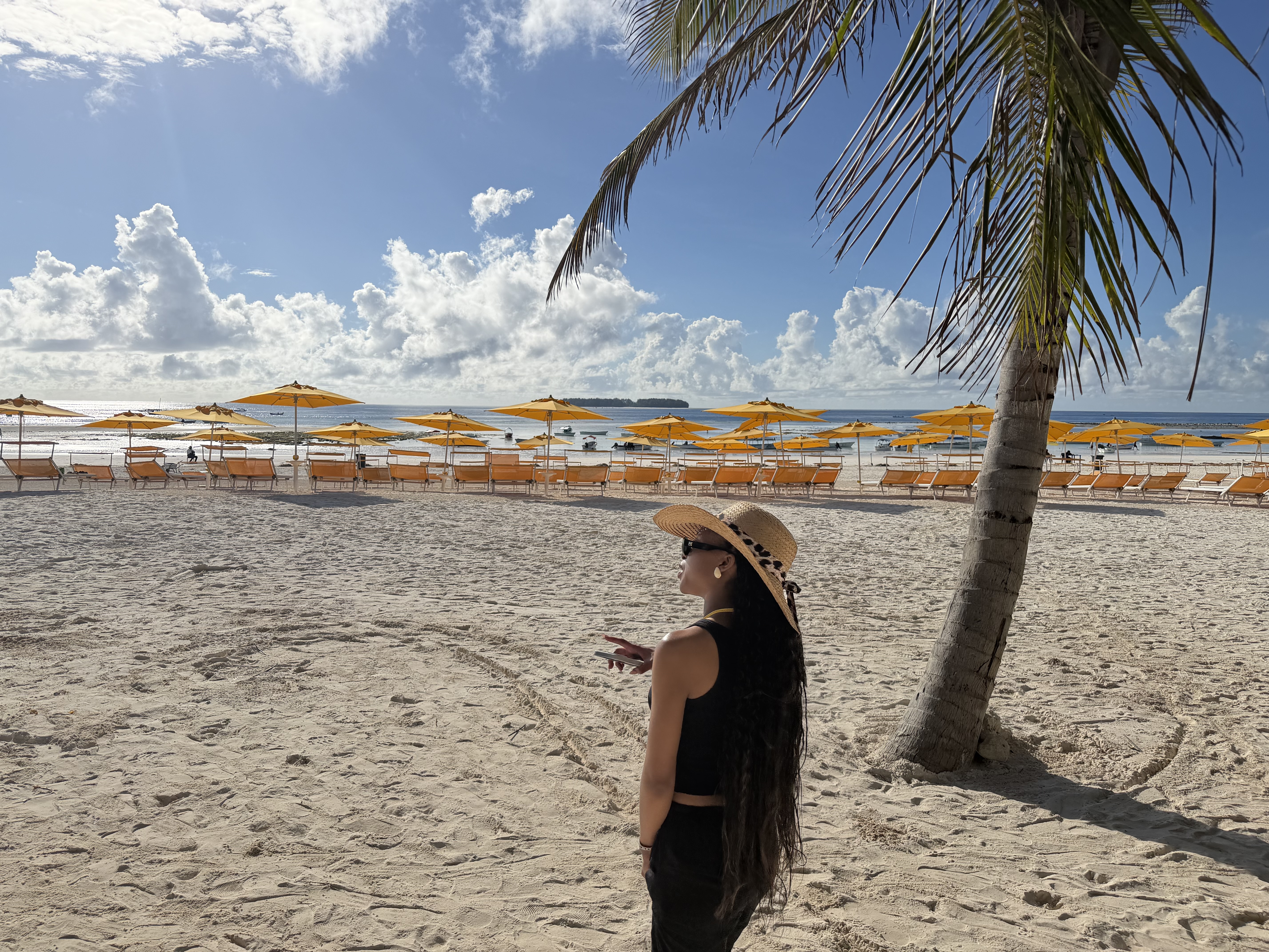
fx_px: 880
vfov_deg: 56.8
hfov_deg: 71.6
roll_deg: -0.1
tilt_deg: -3.3
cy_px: 476
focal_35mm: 24
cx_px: 634
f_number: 1.78
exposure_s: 1/14286
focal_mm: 6.76
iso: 80
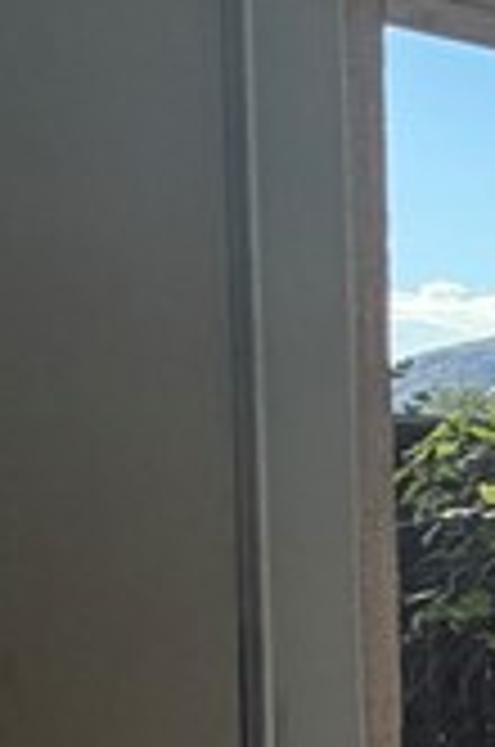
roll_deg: -3.9
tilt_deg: -6.0
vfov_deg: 21.8
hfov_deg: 7.2
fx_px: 1864
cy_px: 752
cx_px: 2214
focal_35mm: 90
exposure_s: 1/502
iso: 50
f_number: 2.2
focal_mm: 2.22
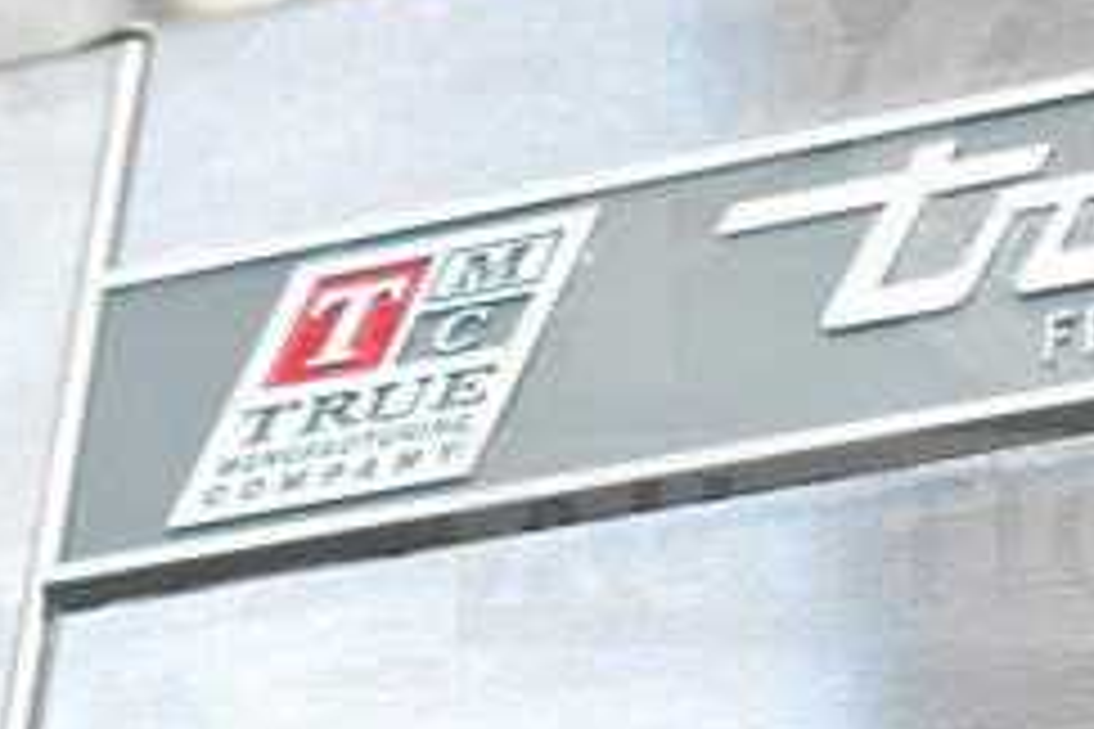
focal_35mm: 207
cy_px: 290
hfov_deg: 9.9
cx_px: 959
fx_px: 6298
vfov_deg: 6.6
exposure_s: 1/125
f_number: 5.6
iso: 1600
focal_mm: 55
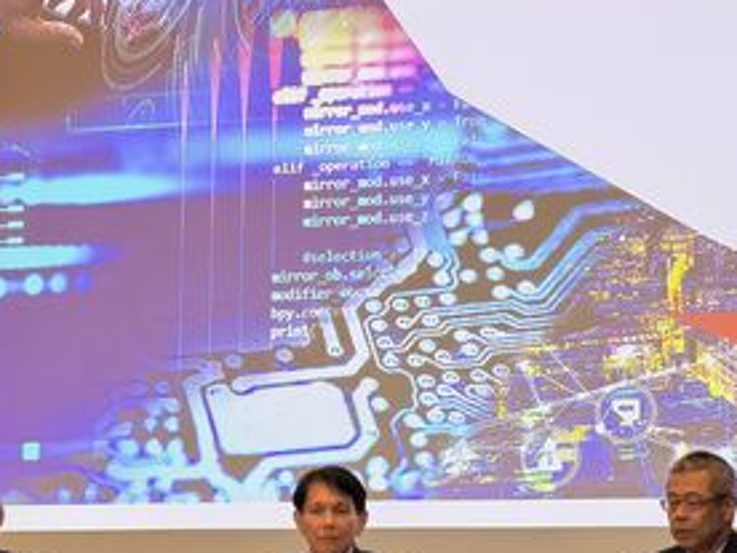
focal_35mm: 145
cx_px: 339
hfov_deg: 13.6
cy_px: 371
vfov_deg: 10.2
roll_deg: -0.6
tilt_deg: +4.4
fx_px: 3087
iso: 320
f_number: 2.8
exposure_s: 1/60
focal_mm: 16.89
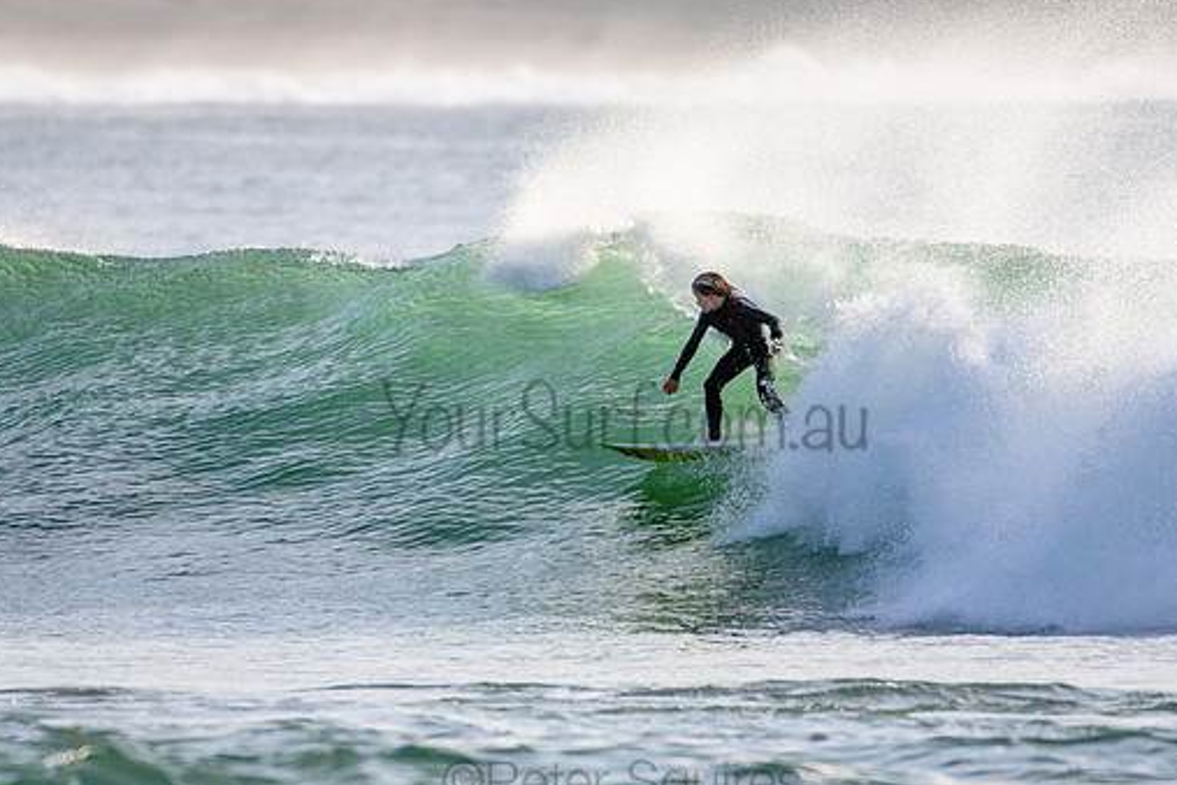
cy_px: 396
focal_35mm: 858
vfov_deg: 1.6
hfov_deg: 2.4
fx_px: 28050
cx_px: 622
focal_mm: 500
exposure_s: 1/2500
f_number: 5.6
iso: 560
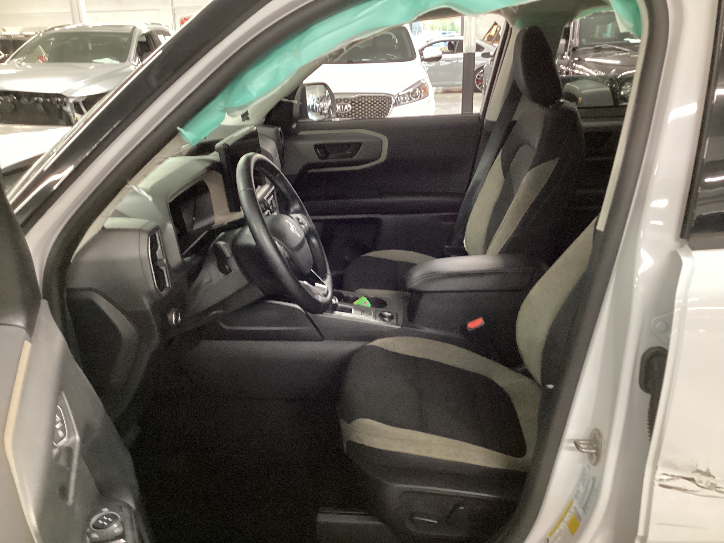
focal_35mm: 31
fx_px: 648
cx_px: 362
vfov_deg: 45.4
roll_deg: -0.1
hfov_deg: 58.4
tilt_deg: -21.2
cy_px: 272
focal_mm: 3.3
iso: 640
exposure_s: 1/25
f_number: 2.4
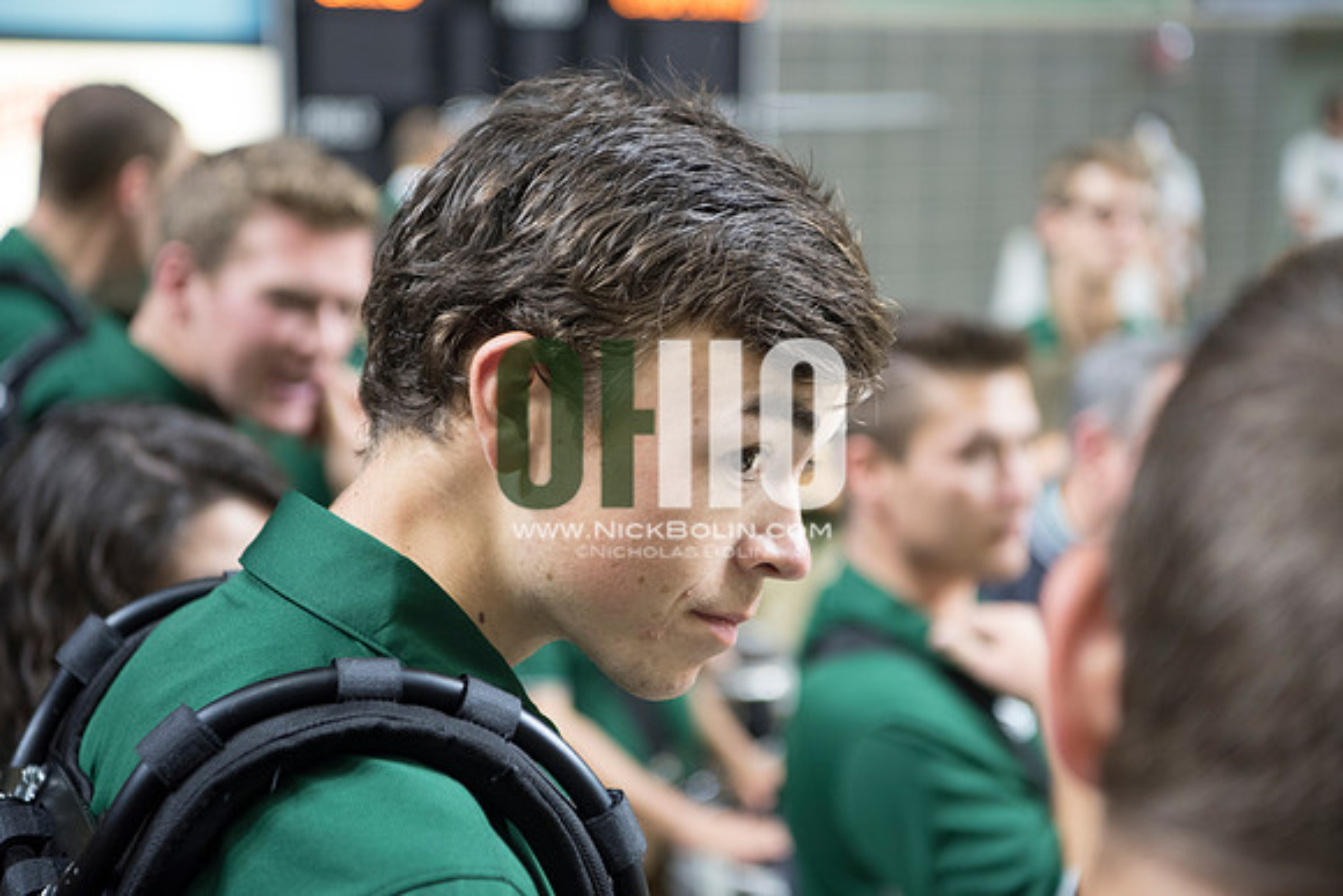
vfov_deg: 19.5
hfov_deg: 28.8
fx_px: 2612
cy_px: 448
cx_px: 672
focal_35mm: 70
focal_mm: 70
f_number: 3.5
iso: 2000
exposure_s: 1/125
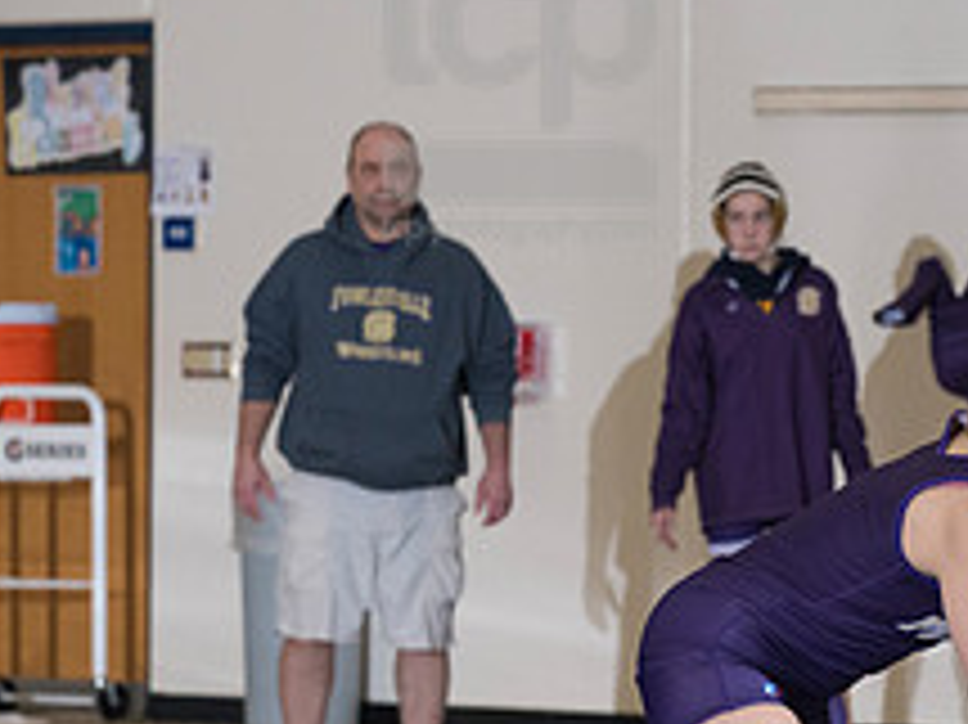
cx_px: 1162
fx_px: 9447
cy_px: 704
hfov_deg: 5.8
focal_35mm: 338
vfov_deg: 4.4
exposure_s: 1/250
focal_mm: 130
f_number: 5.6
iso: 1250
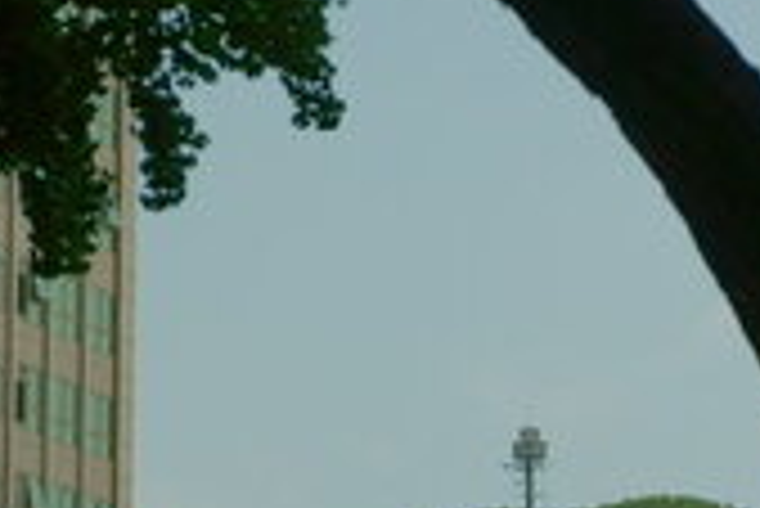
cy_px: 373
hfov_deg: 8.9
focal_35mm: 232
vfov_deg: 5.9
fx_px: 4902
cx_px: 576
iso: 100
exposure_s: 1/1600
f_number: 4
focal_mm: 70
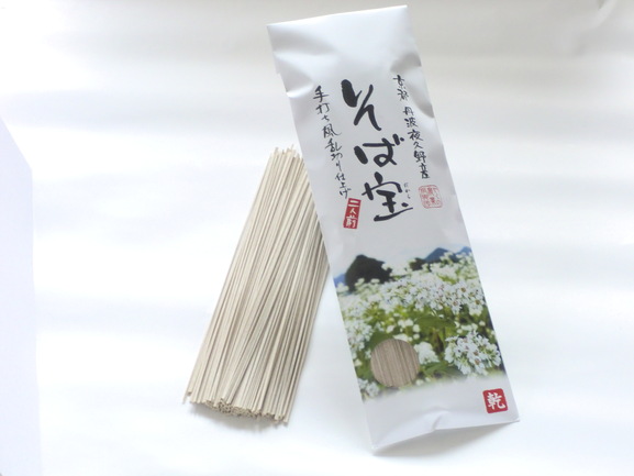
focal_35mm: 105
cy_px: 238
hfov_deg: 18.7
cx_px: 317
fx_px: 1923
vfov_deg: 14.1
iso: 320
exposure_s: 1/100
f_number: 5.6
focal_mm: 18.9
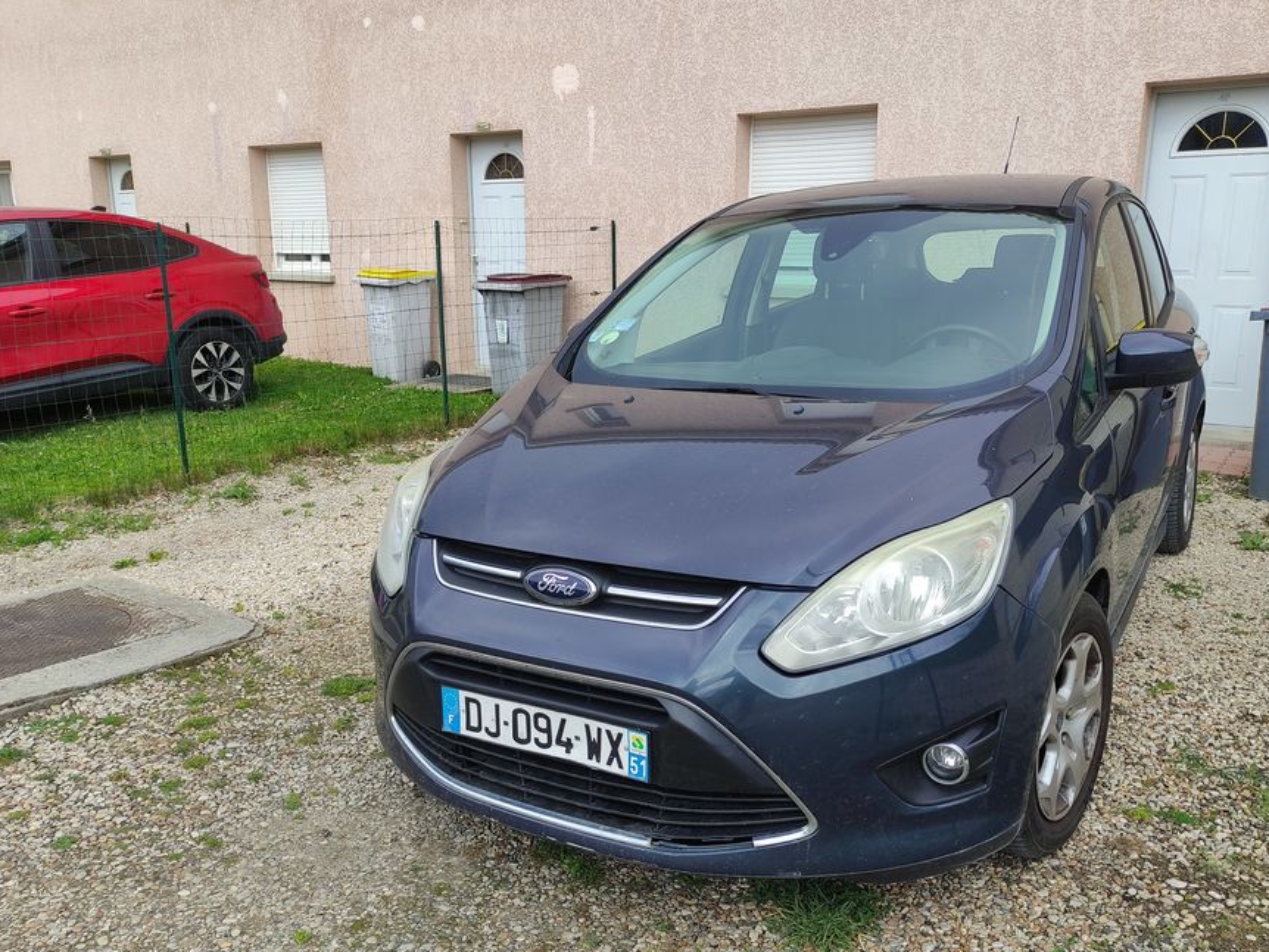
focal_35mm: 29
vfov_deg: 48.2
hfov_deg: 61.6
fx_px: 1063
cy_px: 511
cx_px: 685
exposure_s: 1/598
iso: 100
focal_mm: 5.43
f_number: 1.89
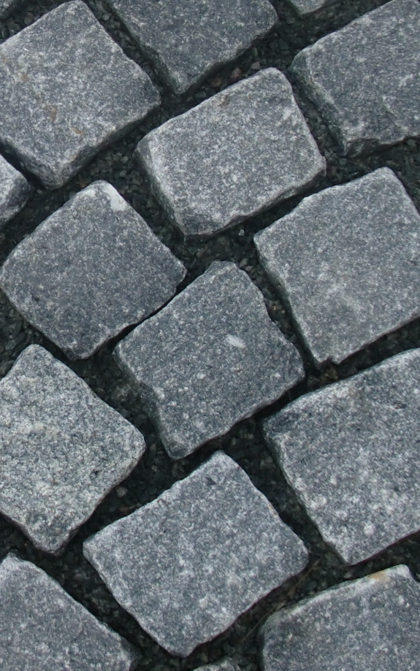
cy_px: 193
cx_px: 3
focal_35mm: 85
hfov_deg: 15.1
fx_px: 1555
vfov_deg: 24.2
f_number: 2.8
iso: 125
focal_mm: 6.3
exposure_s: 1/60
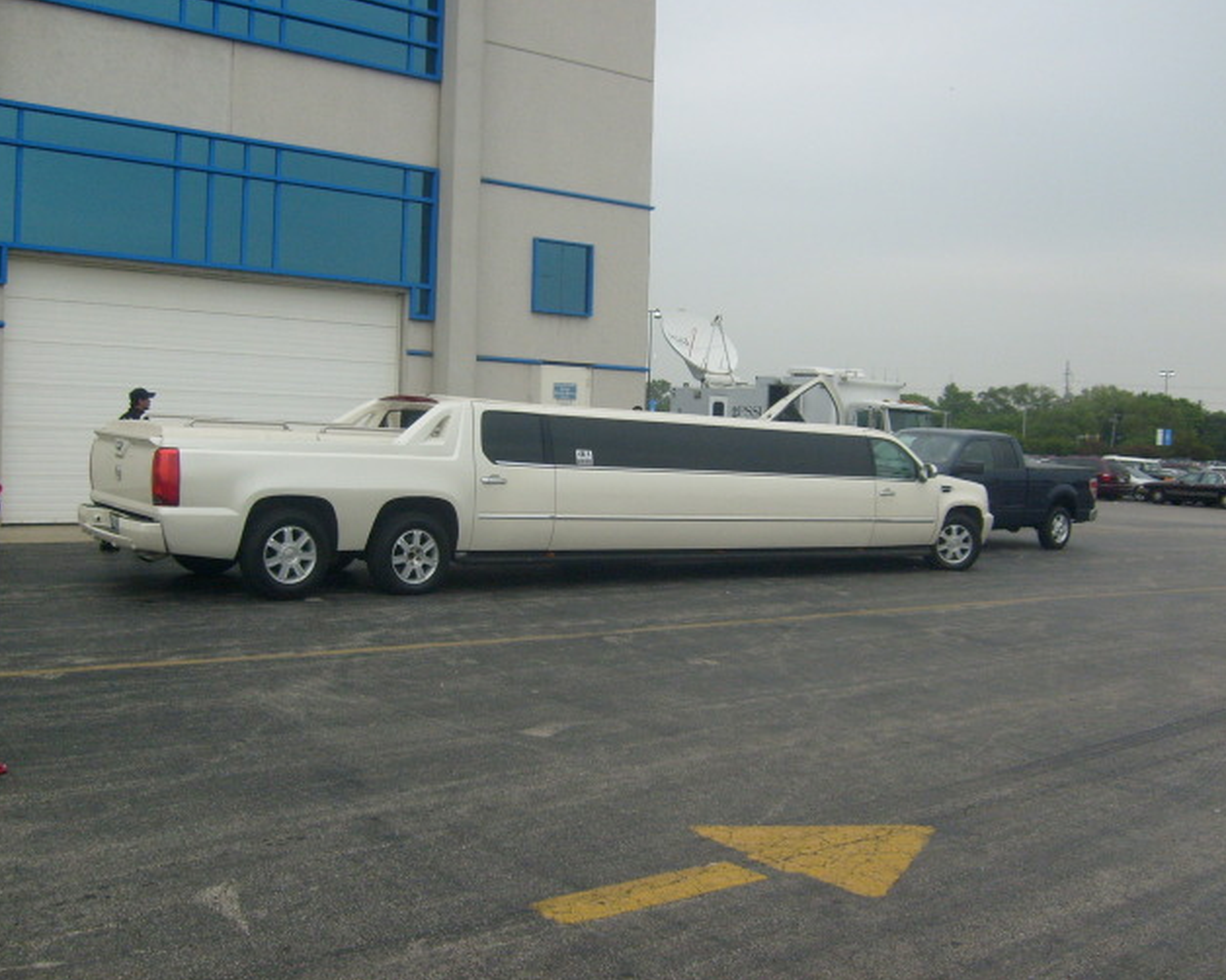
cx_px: 593
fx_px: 1342
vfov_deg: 40.1
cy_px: 490
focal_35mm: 37
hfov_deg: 49.1
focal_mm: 5.8
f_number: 7.1
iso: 80
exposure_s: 1/125
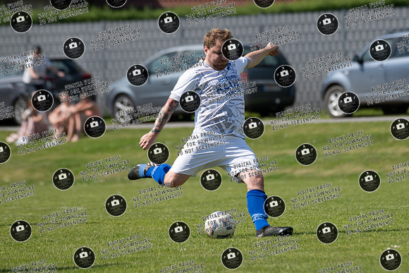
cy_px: 106
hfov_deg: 4.4
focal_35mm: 467
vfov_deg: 2.9
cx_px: 279
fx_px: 5303
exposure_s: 1/1600
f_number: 5.6
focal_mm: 320
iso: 280
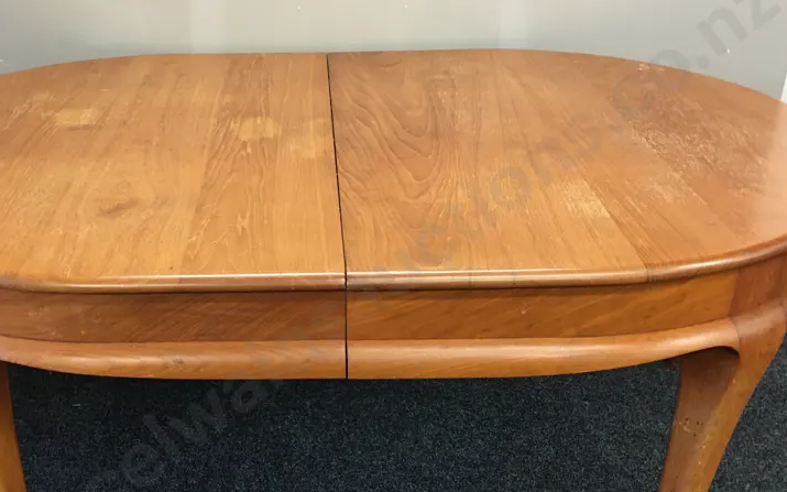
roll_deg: -0.8
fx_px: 944
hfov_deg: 45.0
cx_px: 318
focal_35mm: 44
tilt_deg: -27.4
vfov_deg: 29.0
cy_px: 332
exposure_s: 1/17
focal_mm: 4.15
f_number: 2.2
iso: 125
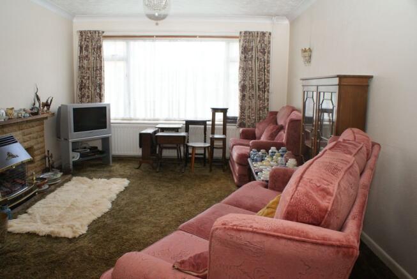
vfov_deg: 48.0
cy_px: 140
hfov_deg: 67.3
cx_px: 208
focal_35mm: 27
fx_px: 313
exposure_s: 1/80
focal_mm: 18
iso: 400
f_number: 5.6
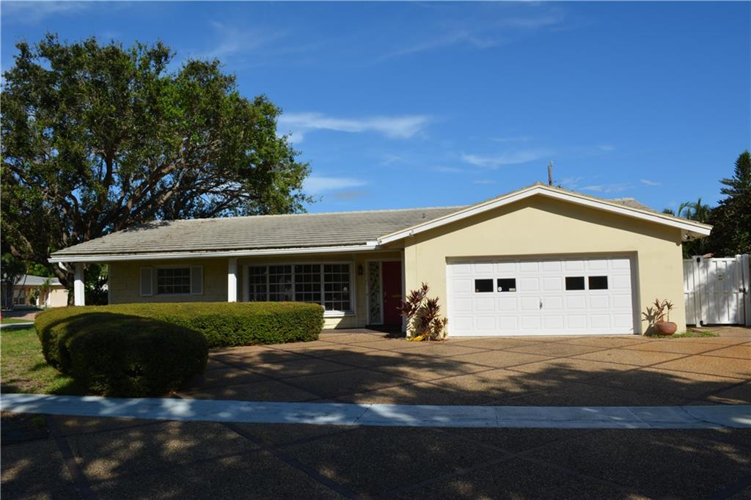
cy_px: 250
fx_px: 563
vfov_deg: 47.9
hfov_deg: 67.4
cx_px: 376
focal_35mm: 27
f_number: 13
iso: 100
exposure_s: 1/200
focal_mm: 18
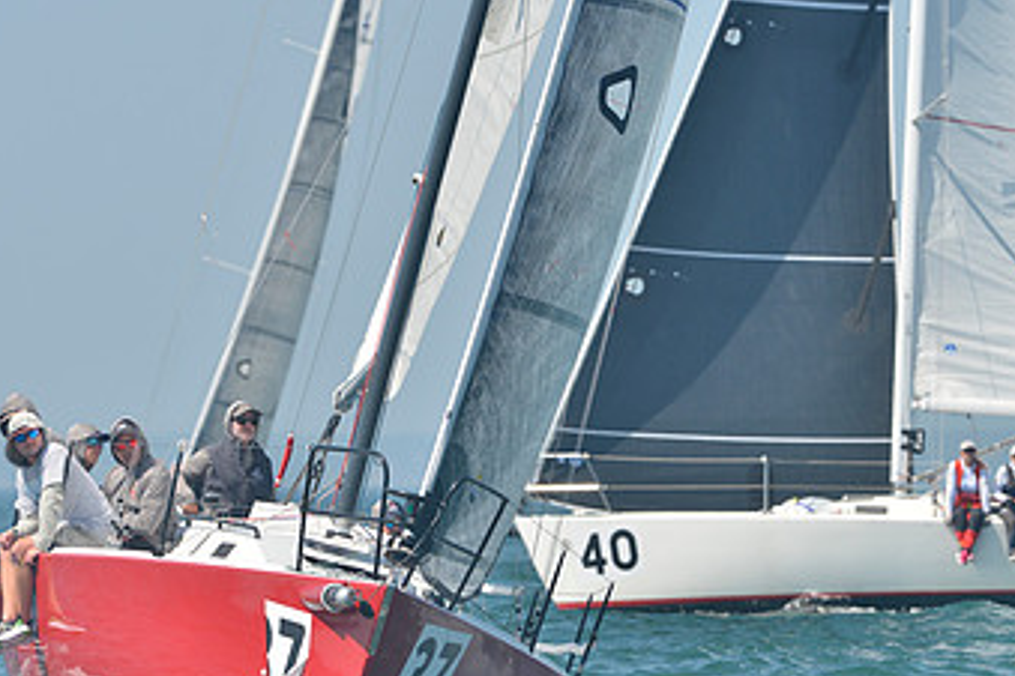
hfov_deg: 5.5
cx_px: 488
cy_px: 360
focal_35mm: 376
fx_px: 10600
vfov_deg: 3.7
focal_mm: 220
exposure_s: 1/1000
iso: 280
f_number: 6.3
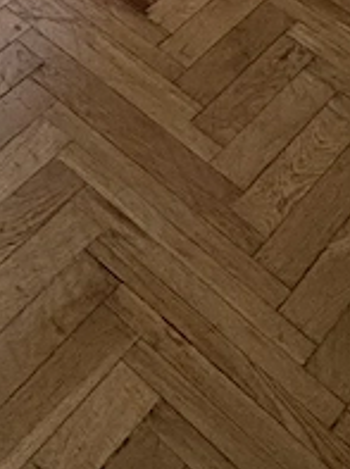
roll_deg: -2.8
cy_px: -926
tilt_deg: -4.5
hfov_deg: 11.3
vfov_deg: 11.6
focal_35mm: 95
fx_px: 1285
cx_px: -619
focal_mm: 2.22
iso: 40
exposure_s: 1/425
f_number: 2.2
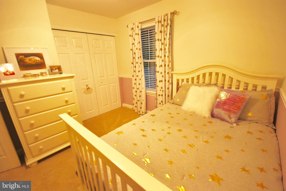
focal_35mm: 15
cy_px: 96
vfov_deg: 77.5
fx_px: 119
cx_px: 143
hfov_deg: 100.3
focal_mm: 10
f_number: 4
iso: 400
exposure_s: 1/15
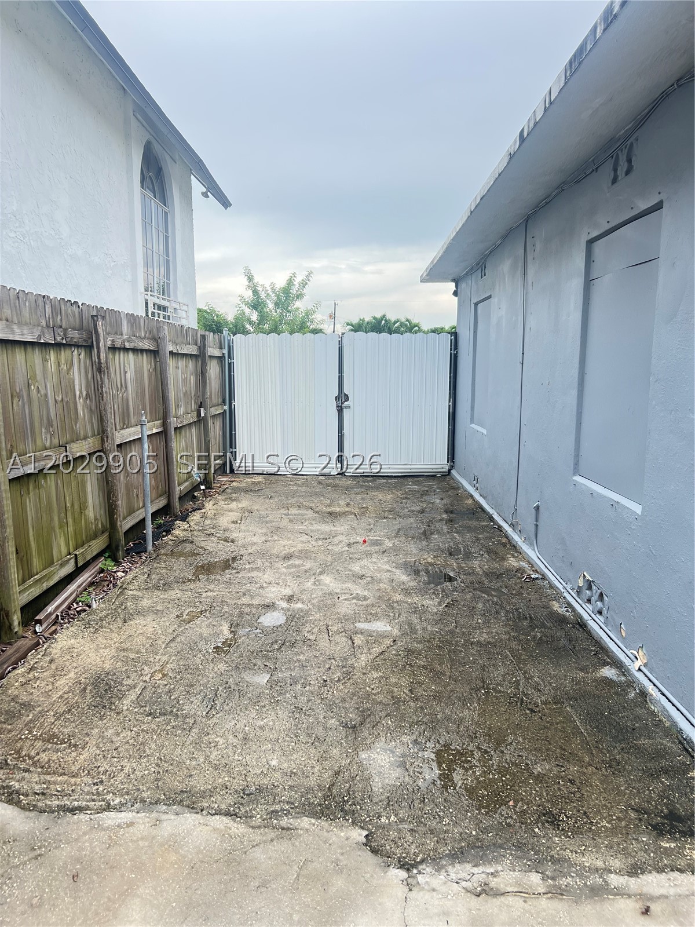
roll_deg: -1.5
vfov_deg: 67.3
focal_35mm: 26
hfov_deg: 53.1
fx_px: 696
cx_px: 348
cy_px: 464
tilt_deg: -6.5
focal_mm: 5.7
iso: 50
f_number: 1.5
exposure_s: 1/840
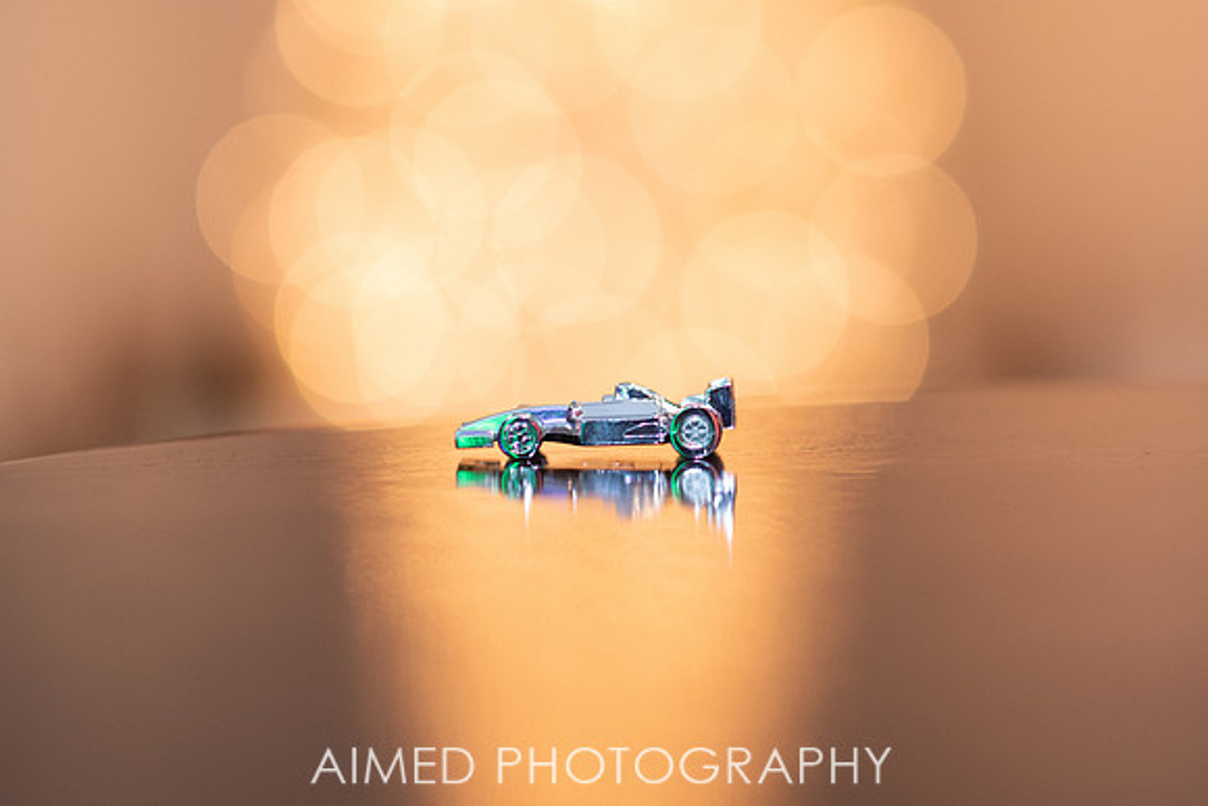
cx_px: 698
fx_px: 4269
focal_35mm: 127
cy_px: 401
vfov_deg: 10.8
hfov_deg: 16.1
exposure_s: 1/160
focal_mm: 85
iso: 1000
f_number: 1.8
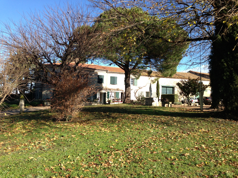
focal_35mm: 33
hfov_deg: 55.4
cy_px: 89
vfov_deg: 42.9
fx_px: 227
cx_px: 119
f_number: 2.4
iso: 50
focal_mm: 4.13
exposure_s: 1/695
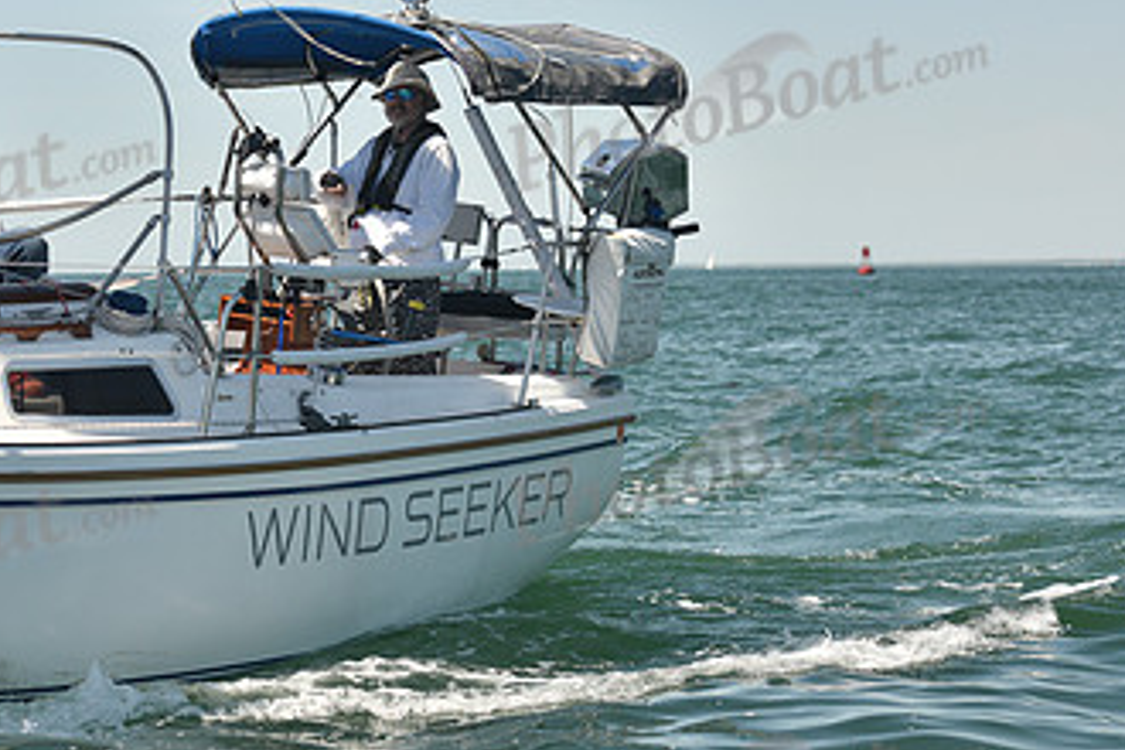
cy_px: 329
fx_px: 4125
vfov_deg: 10.4
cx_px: 334
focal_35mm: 132
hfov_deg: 15.5
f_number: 5
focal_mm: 75
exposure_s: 1/800
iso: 250
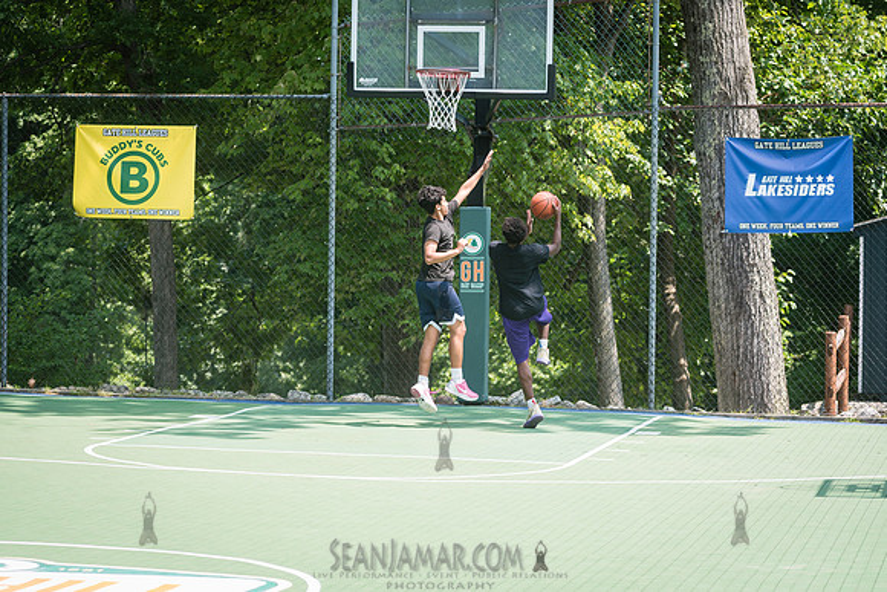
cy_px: 296
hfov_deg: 17.1
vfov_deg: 11.4
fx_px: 2957
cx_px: 444
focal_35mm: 120
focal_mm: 120
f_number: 4
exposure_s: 1/800
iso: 400
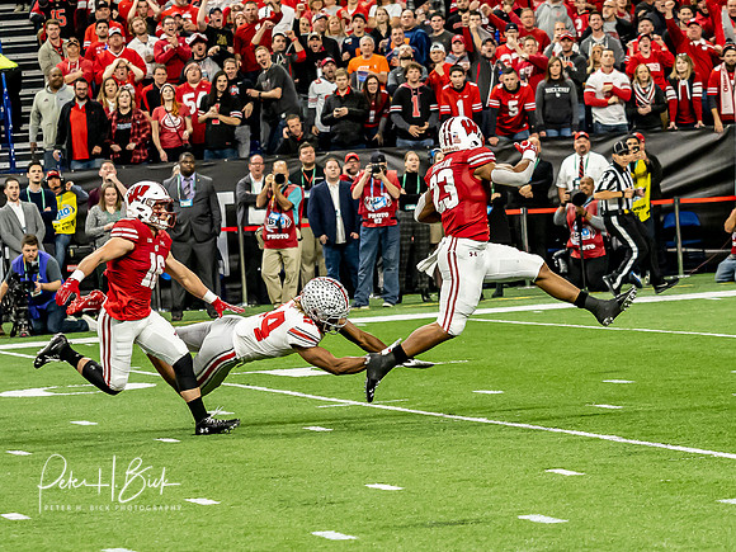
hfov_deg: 8.0
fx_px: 5275
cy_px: 276
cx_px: 461
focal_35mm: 248
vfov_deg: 6.0
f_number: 2.8
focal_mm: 64
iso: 1600
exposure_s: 1/1000
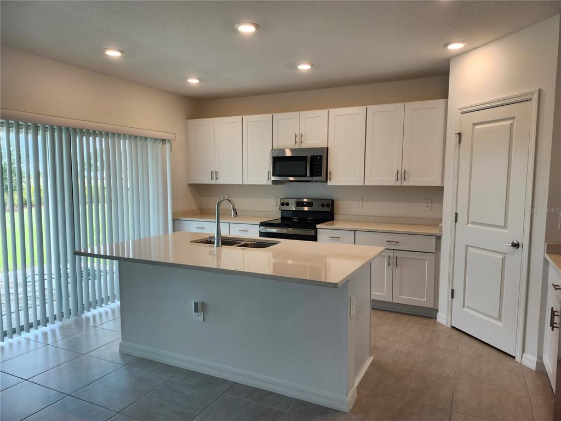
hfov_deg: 73.9
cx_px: 280
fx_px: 373
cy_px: 210
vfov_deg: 58.9
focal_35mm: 23
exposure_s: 1/120
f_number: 1.8
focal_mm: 5.54
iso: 50
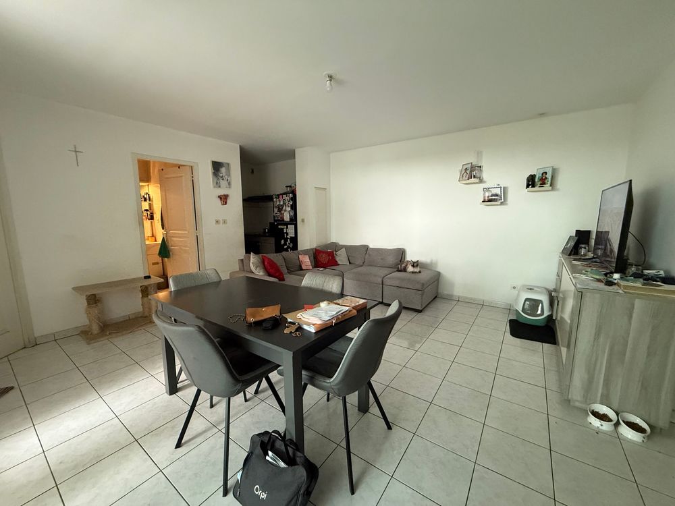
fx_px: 273
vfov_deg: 85.7
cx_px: 338
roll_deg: -0.3
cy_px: 253
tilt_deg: -7.9
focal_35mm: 14
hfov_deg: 102.1
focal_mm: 2.22
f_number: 2.2
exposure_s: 1/50
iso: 500
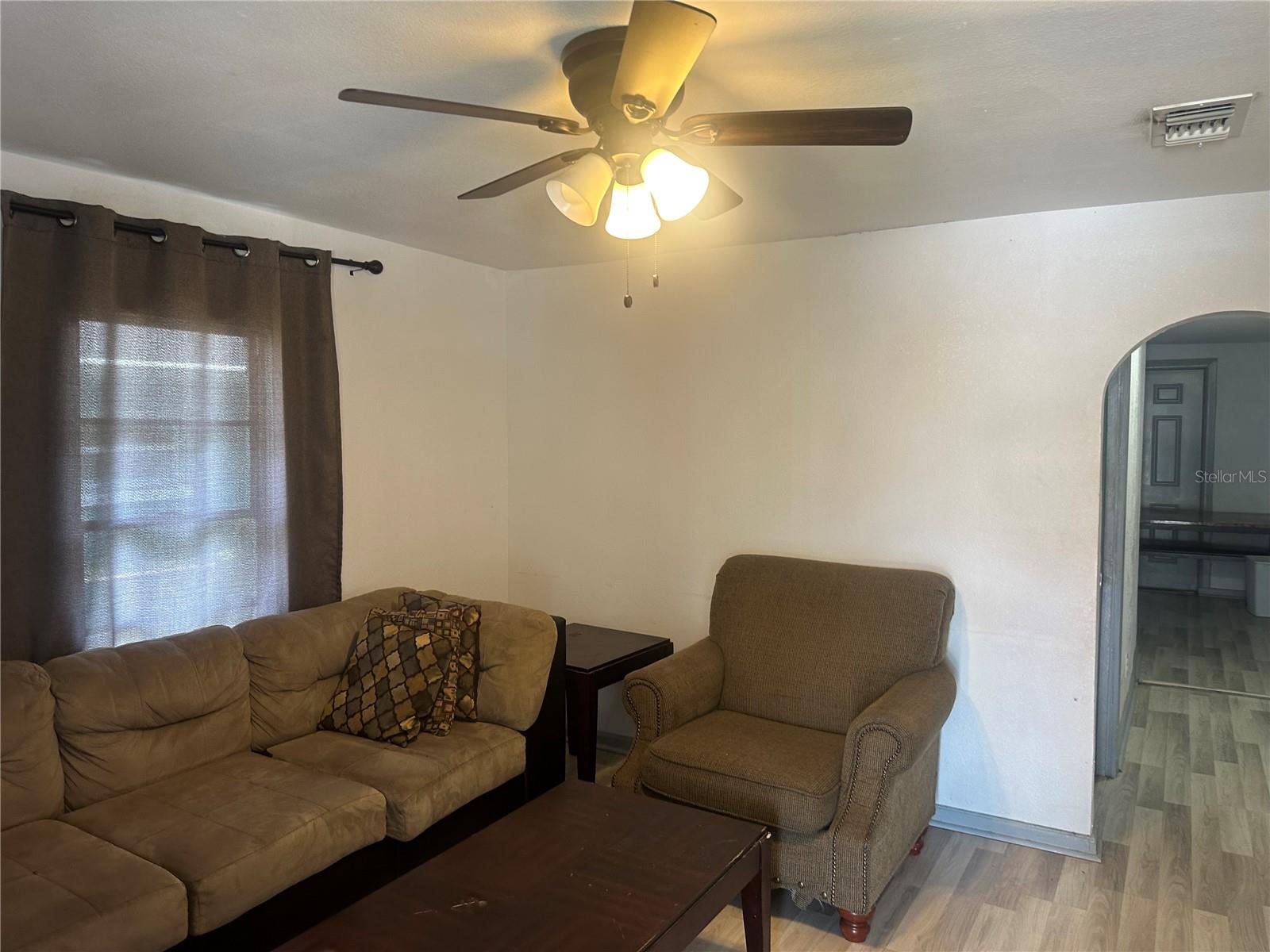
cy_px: 476
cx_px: 635
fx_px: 881
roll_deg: +0.0
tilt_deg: -3.6
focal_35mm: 24
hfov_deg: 71.6
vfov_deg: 56.8
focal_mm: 6.86
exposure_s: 1/60
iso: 125
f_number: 1.78
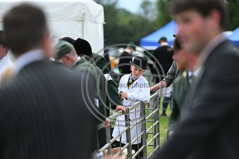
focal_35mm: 200
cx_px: 120
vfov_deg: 6.9
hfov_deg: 10.3
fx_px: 1328
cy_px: 80
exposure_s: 1/1000
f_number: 3.2
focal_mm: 200
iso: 125
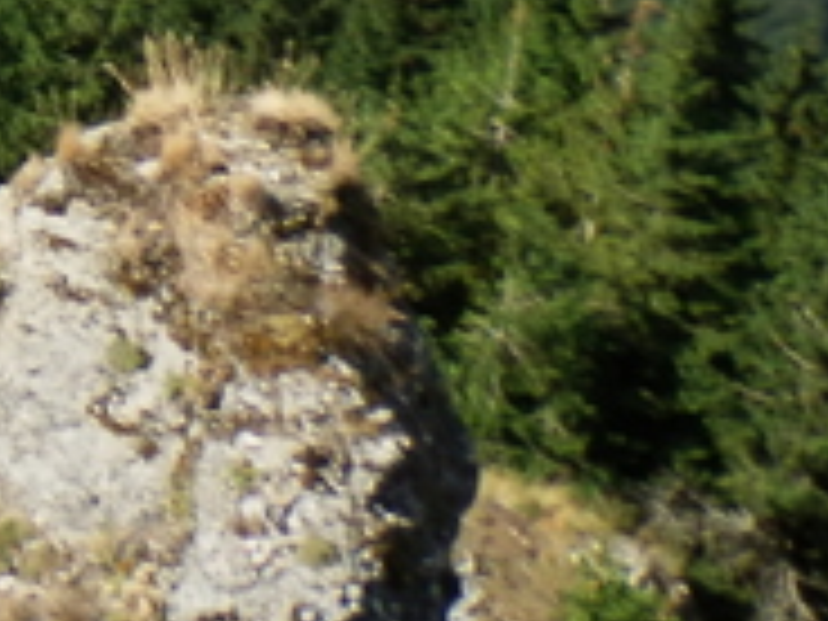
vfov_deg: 10.2
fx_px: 3325
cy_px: -400
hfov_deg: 11.9
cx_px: -1071
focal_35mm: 139
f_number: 3
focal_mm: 4.5
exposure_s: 1/1000
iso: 80
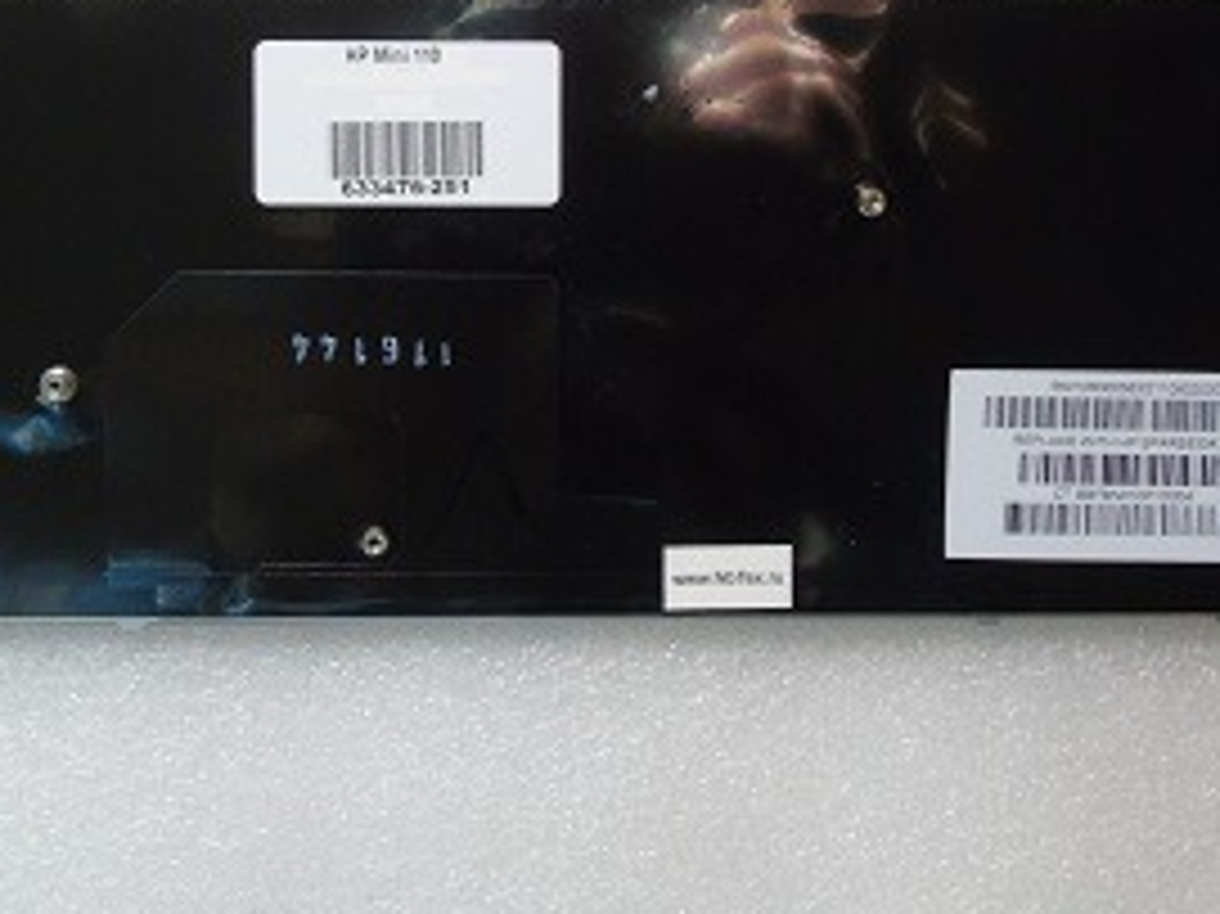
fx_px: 2078
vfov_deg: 24.7
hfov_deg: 32.7
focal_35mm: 59
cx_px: 585
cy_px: 324
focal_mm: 7.1
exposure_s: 1/40
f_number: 6.5
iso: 400
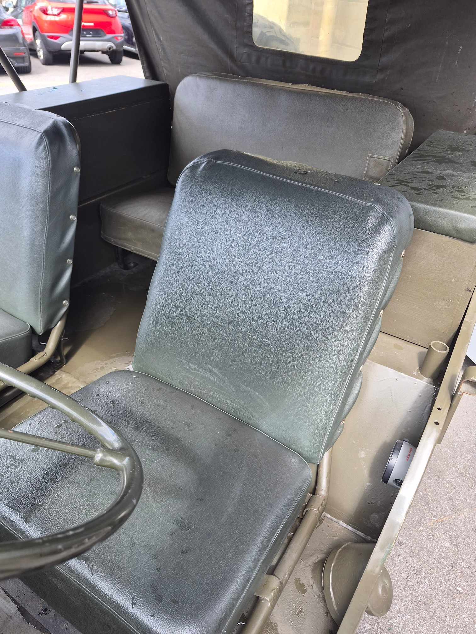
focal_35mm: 23
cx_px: 238
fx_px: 422
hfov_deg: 58.9
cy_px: 317
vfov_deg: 73.9
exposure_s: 1/155
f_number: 1.8
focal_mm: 5.4
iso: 25
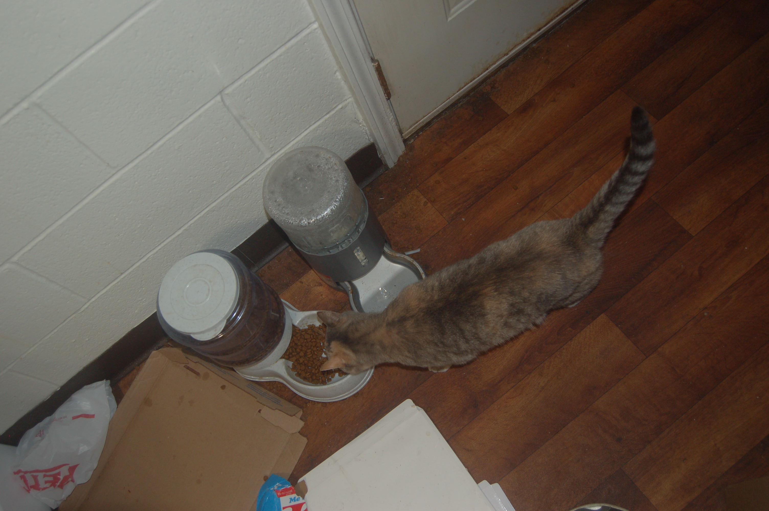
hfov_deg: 62.0
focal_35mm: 30
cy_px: 256
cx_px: 384
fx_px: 640
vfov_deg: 43.5
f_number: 3.8
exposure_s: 1/60
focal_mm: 20
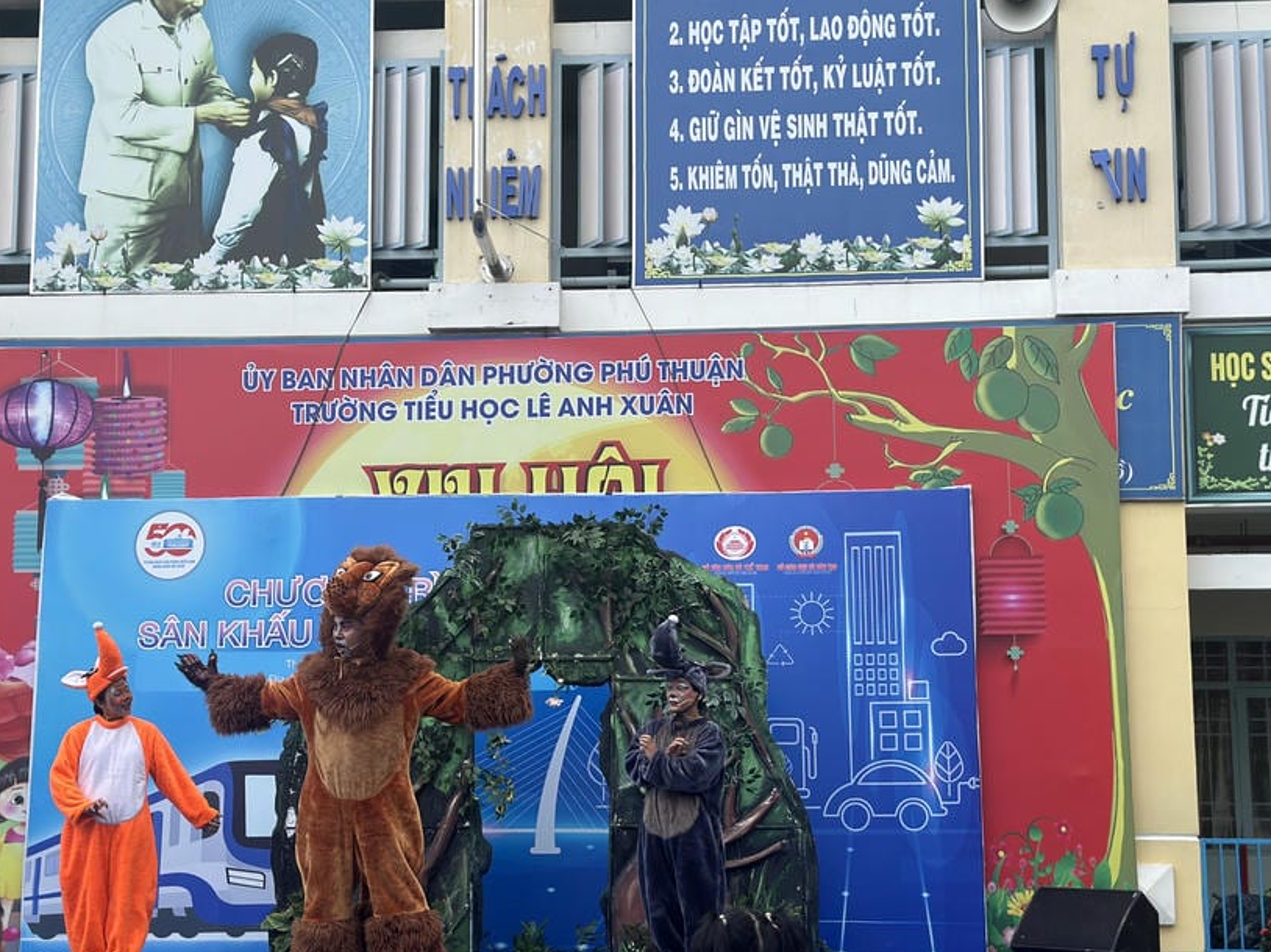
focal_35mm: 59
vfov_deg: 24.8
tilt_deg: +8.0
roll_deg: -0.2
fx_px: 2166
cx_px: 564
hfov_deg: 32.7
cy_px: 559
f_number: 1.78
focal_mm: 6.86
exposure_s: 1/1751
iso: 80
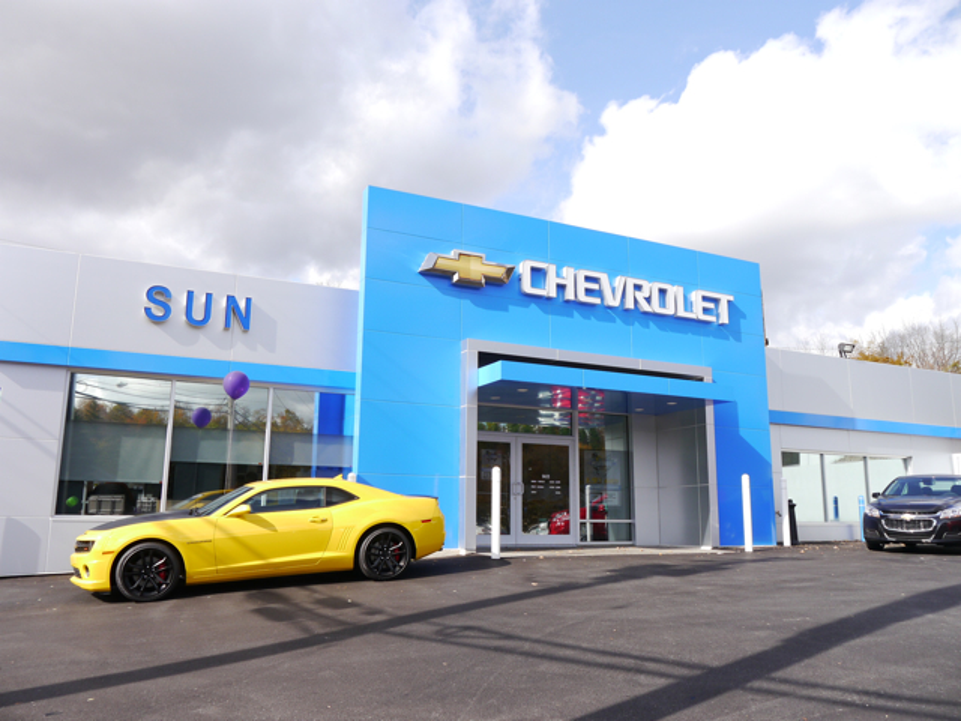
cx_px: 480
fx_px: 777
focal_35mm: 28
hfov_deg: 63.4
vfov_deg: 49.7
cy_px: 360
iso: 160
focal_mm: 14
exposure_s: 1/320
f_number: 6.3
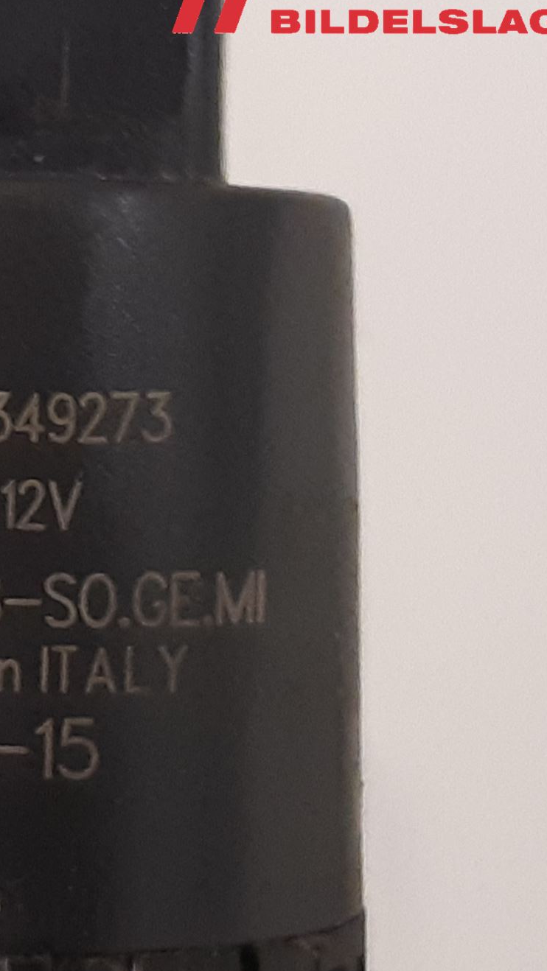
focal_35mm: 44
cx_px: -130
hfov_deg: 24.3
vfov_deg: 46.4
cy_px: 474
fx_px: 1134
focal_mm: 3.93
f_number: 1.7
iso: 200
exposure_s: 1/33
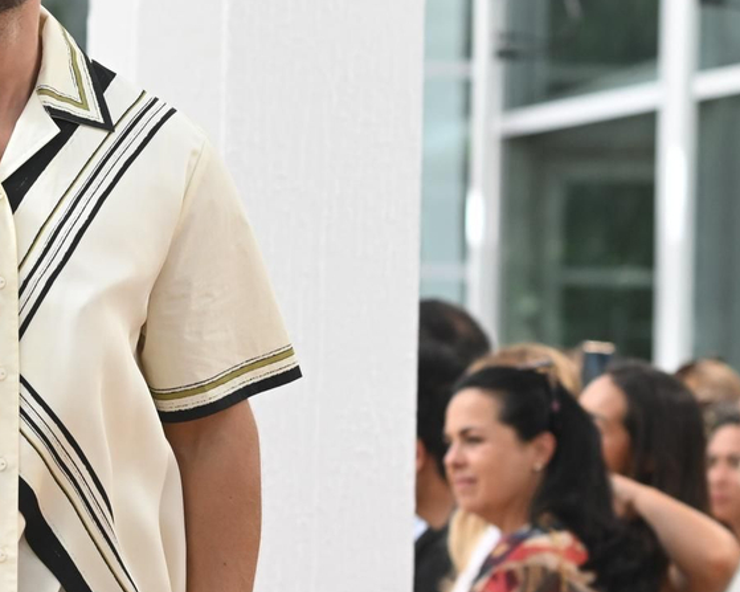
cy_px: 371
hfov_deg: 4.5
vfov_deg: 3.6
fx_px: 9416
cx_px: 70
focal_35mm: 430
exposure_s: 1/320
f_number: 6.3
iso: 800
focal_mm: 160
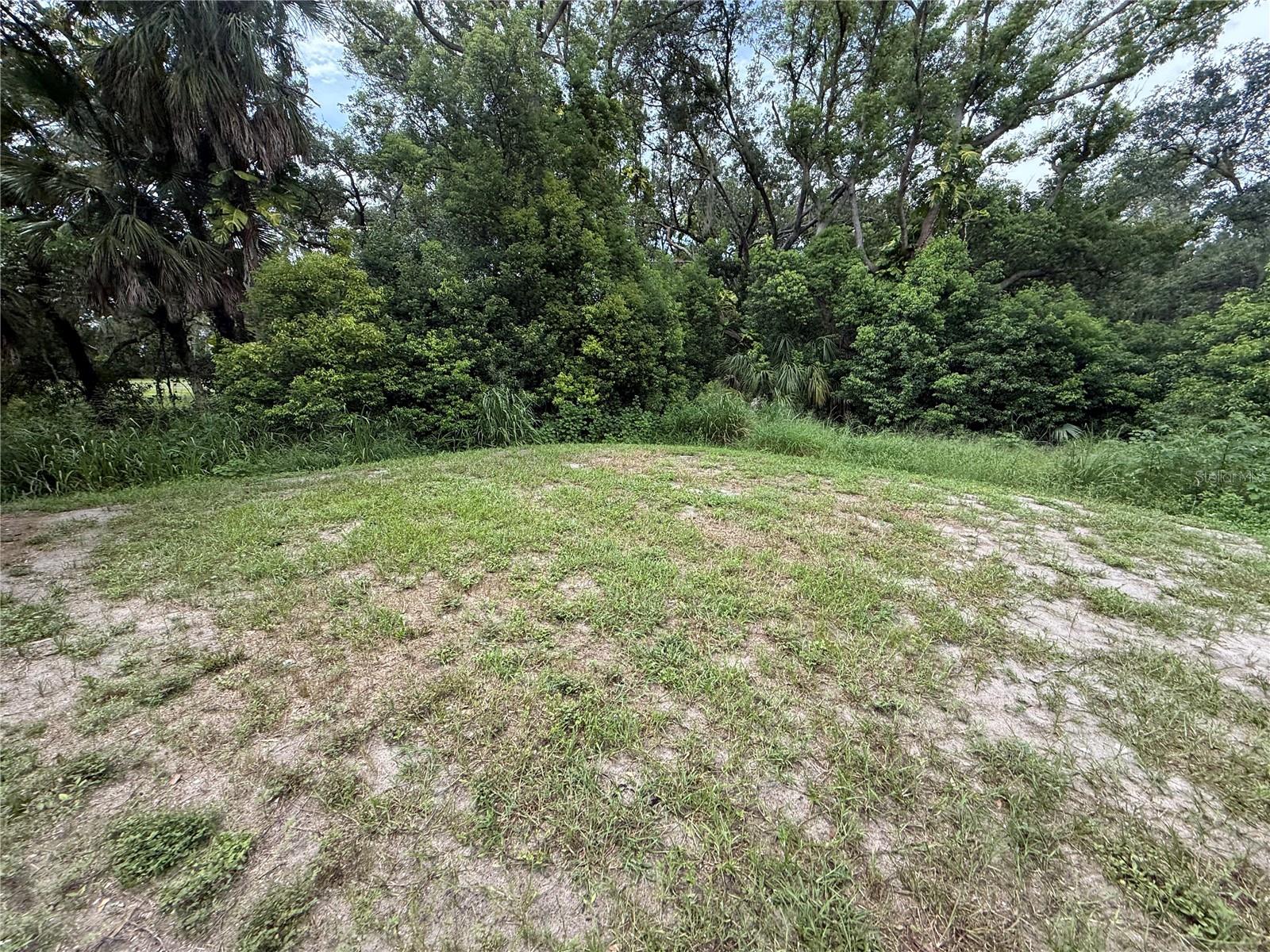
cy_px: 476
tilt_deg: -11.0
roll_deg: -2.0
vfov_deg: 85.7
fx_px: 514
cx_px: 635
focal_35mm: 14
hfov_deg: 102.1
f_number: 2.2
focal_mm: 2.22
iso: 50
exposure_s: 1/353
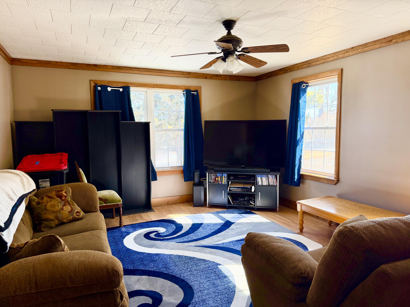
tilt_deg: -4.3
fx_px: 284
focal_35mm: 24
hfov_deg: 71.6
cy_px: 154
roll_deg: +0.6
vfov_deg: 56.8
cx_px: 205
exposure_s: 1/206
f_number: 1.78
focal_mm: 6.76
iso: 160
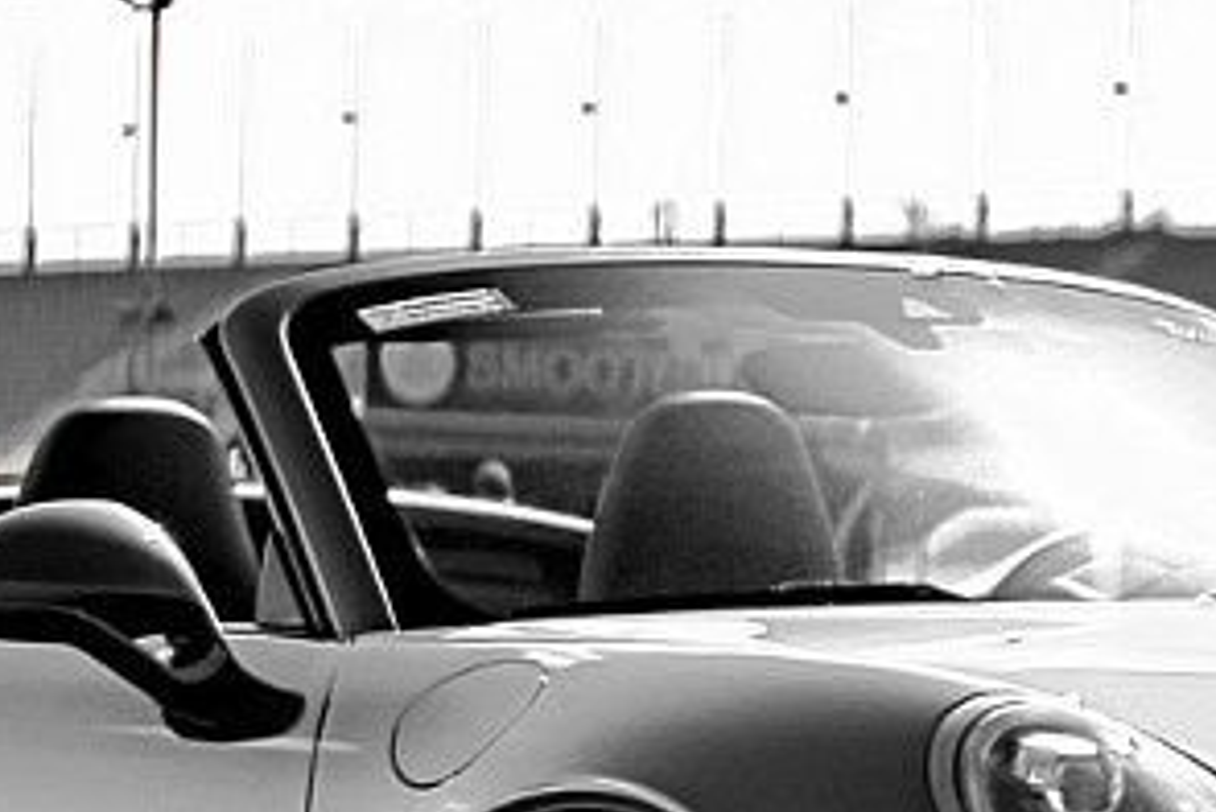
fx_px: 6421
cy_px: 1368
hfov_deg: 10.1
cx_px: 2383
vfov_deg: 7.1
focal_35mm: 190
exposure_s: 1/5000
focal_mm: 35
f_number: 1.4
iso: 100
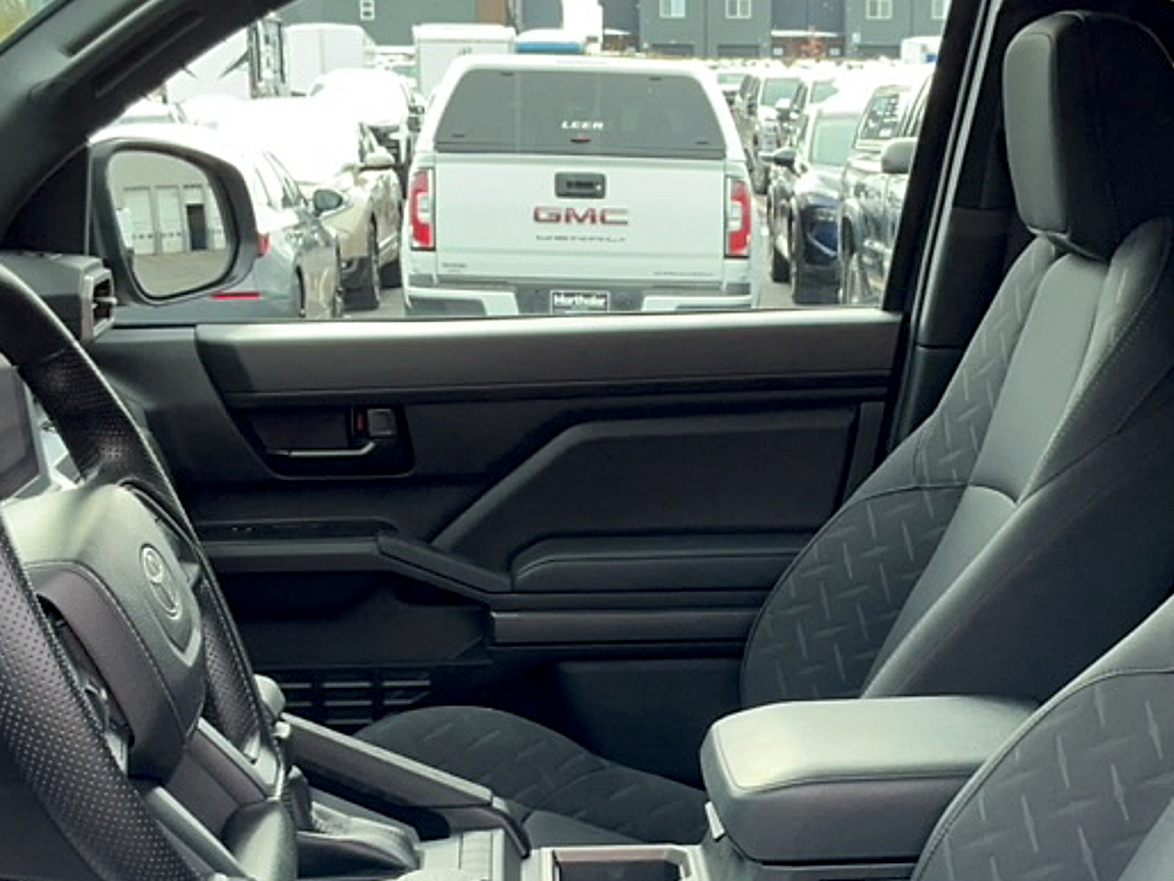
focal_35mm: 56
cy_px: 710
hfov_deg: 34.1
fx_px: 1900
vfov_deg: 25.6
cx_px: 755
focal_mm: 3
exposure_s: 1/160
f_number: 1.8
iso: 32
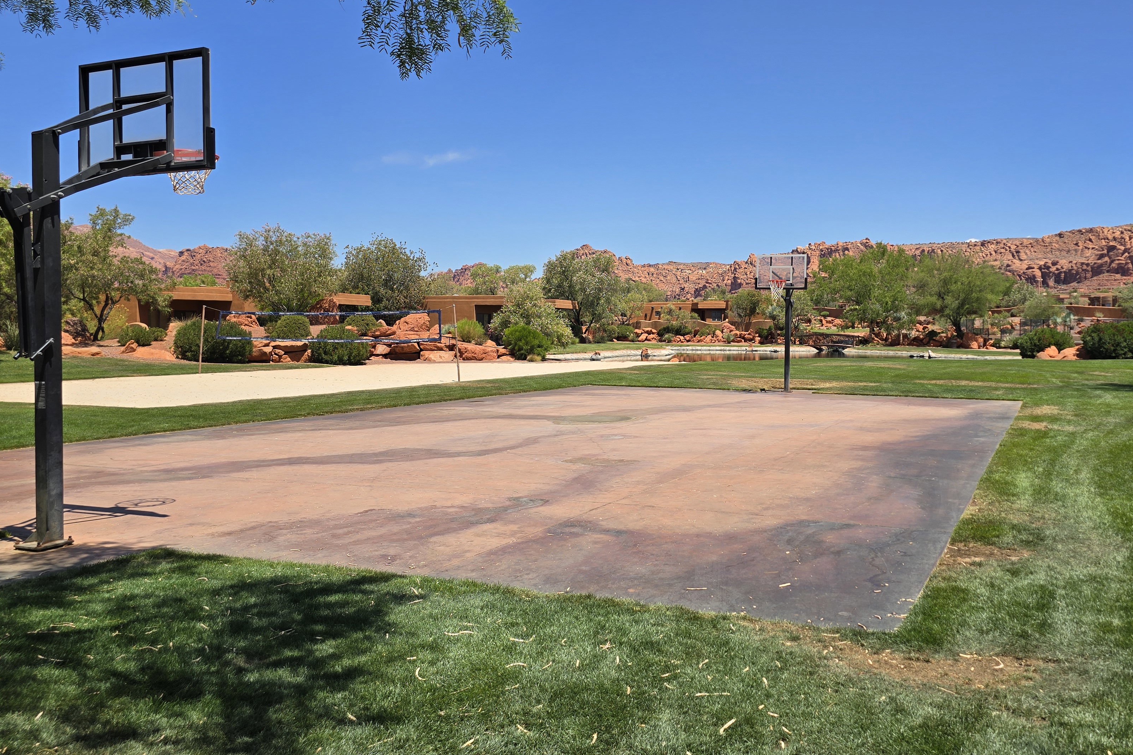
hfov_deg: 61.6
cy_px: 350
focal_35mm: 30
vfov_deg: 43.6
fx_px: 944
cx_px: 652
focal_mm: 6.3
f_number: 1.7
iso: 12
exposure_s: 1/878
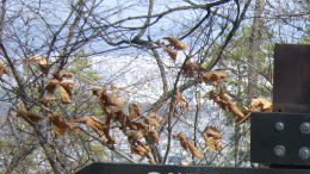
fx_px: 772
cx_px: 318
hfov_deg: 21.8
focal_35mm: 94
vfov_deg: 12.6
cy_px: 188
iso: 50
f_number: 2.8
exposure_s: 1/750
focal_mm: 7.4
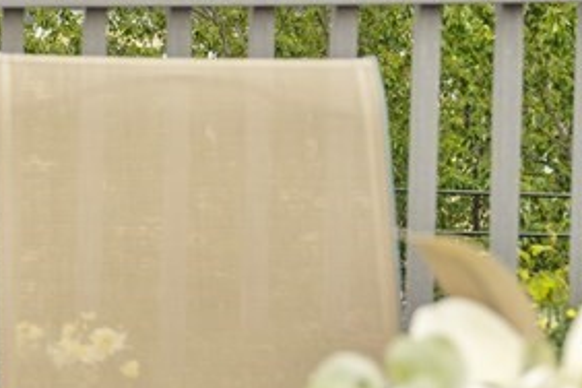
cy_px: -90
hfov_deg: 17.7
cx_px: -144
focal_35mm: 109
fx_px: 1762
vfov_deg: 12.3
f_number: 4
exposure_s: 1/500
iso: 125
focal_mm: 30
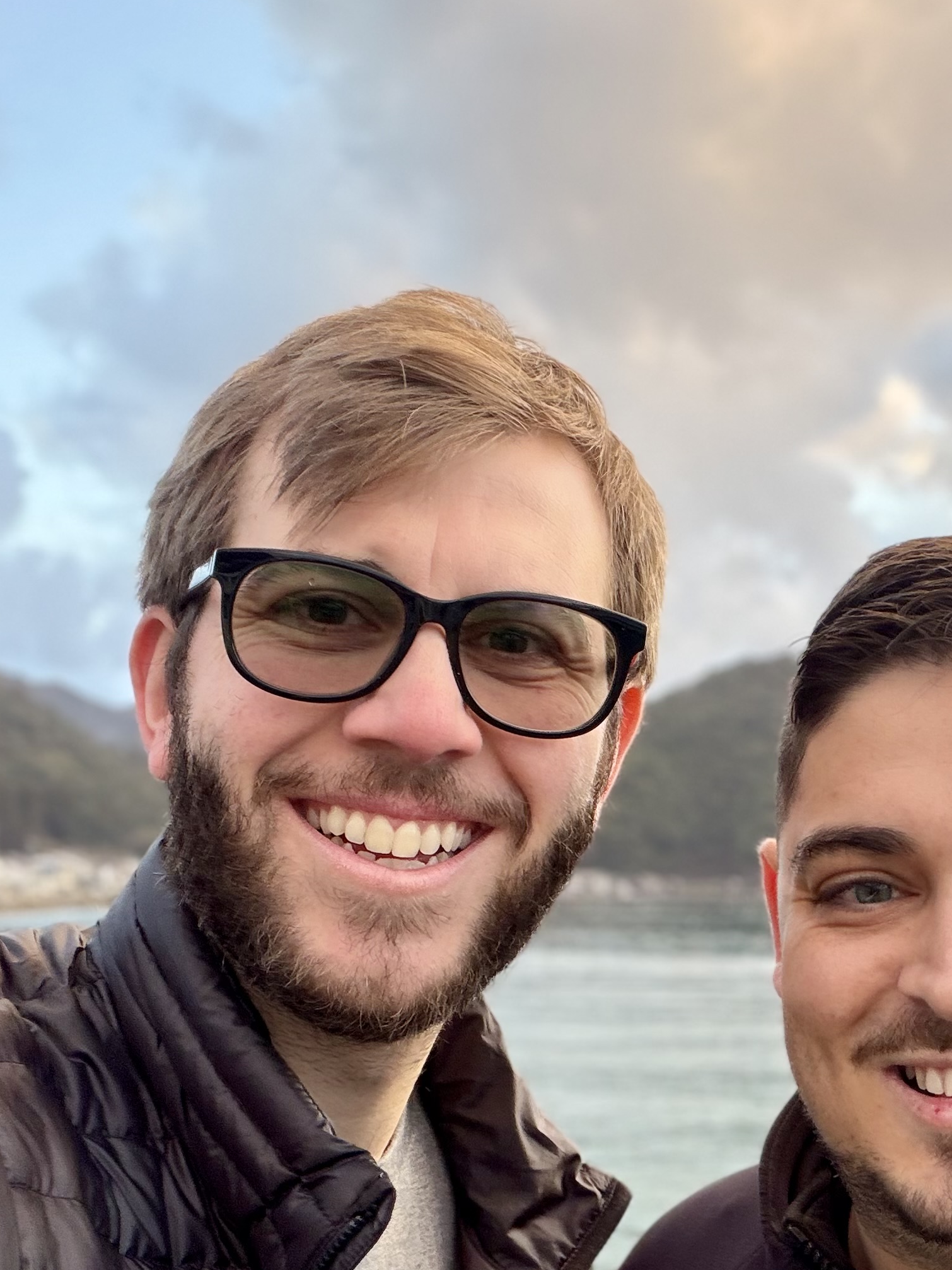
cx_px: 696
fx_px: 1687
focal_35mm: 46
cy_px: 880
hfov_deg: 31.0
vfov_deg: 40.6
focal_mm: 2.71
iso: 80
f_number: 1.9
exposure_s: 1/101
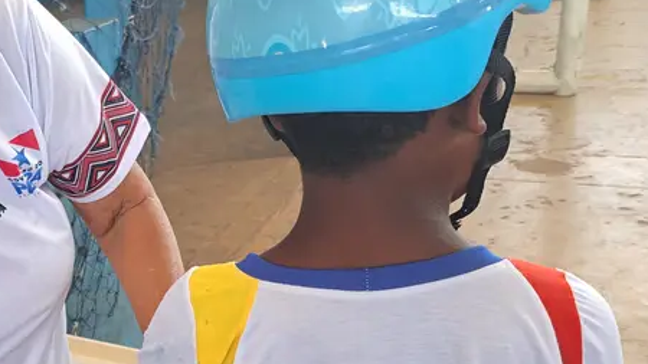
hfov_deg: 38.6
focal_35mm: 50
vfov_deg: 23.6
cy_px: 283
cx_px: 71
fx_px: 859
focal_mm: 5.23
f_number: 1.8
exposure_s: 1/60
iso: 160
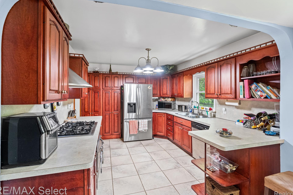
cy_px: 95
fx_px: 138
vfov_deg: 70.4
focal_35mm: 17
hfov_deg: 93.3
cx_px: 149
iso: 5000
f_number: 5.6
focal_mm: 16
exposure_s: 1/30
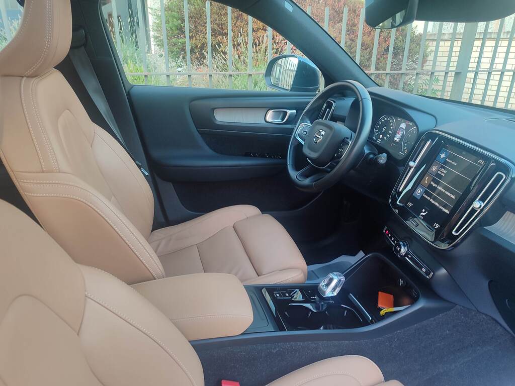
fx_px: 372
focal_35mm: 25
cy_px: 193
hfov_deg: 69.4
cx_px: 258
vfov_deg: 54.9
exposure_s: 1/25
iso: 287
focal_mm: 5.95
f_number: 1.89
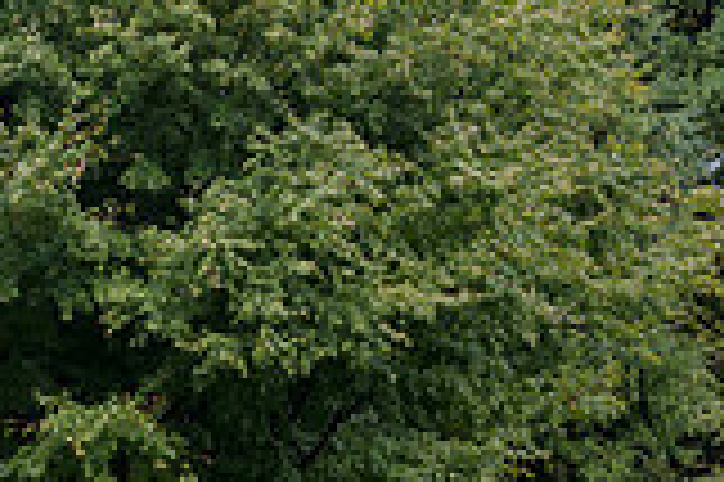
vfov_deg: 6.8
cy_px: 234
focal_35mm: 203
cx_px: 561
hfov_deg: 10.1
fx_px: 4078
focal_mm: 44
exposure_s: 1/100
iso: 180
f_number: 4
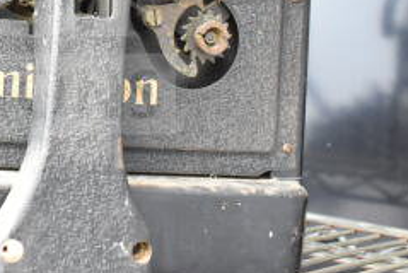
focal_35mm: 80
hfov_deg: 23.9
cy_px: -1
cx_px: -17
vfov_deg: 16.7
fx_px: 911
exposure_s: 1/60
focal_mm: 21
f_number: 4
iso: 1600
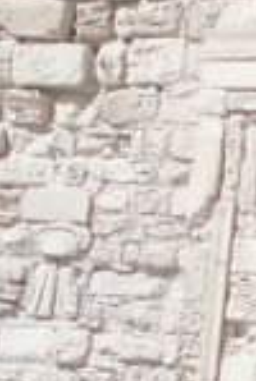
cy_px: 519
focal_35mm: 254
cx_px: 650
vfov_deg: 8.0
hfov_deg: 5.2
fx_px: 2697
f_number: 4.9
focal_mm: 10.3
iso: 64
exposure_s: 1/400
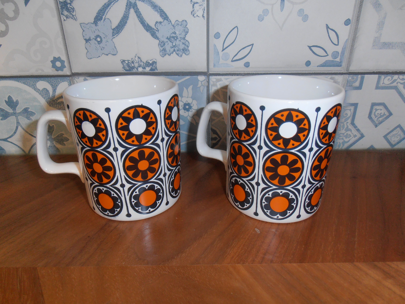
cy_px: 152
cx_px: 202
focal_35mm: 24
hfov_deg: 71.6
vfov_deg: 56.8
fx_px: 281
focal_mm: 4.2
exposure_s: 1/30
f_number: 3
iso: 125
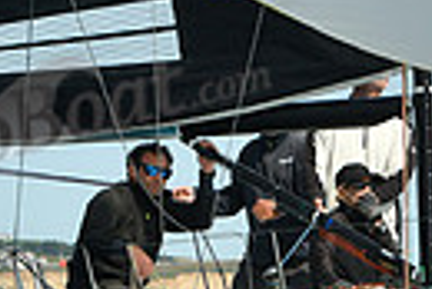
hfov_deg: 3.8
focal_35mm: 545
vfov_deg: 2.5
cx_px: 445
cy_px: 251
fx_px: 6547
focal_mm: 122
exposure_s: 1/1250
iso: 320
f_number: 9
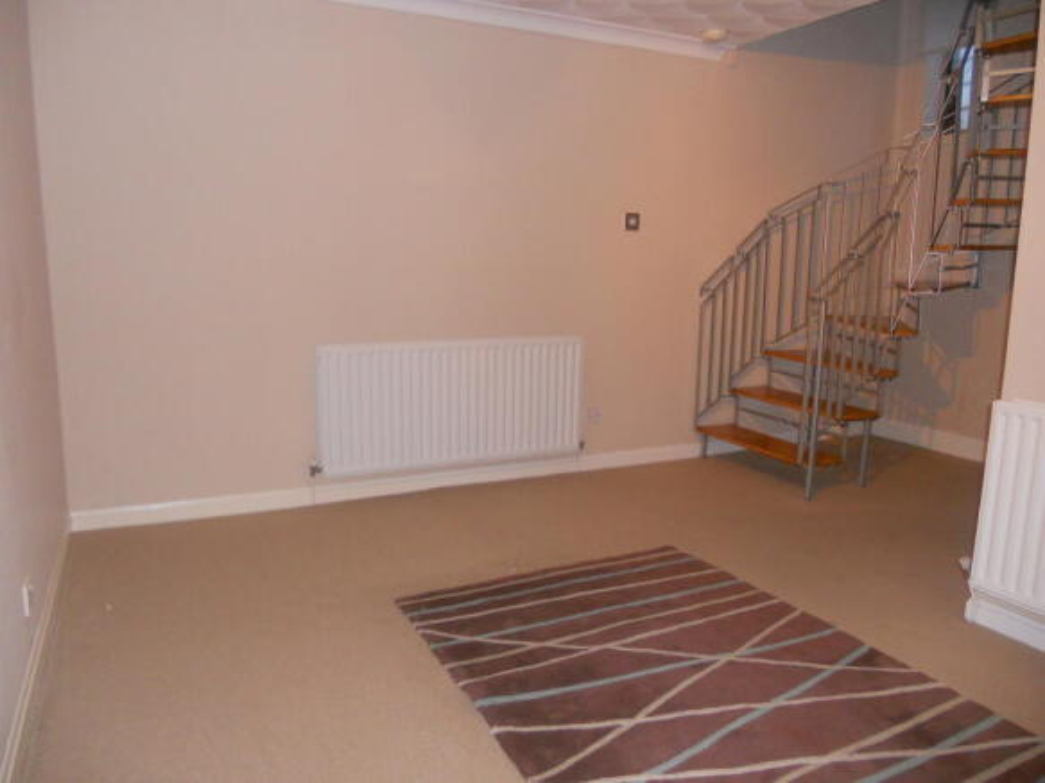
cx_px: 522
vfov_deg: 51.3
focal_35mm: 27
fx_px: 815
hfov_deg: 65.3
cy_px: 392
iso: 250
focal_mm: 4.9
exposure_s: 1/25
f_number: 3.2
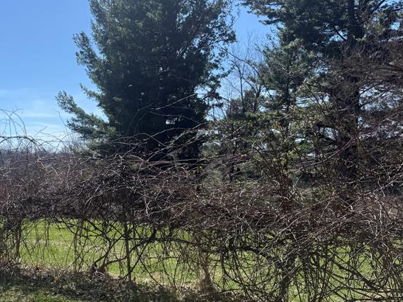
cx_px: 103
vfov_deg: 31.1
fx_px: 524
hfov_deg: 40.9
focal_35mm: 45
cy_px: 258
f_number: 1.78
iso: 80
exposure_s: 1/3584
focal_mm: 6.76
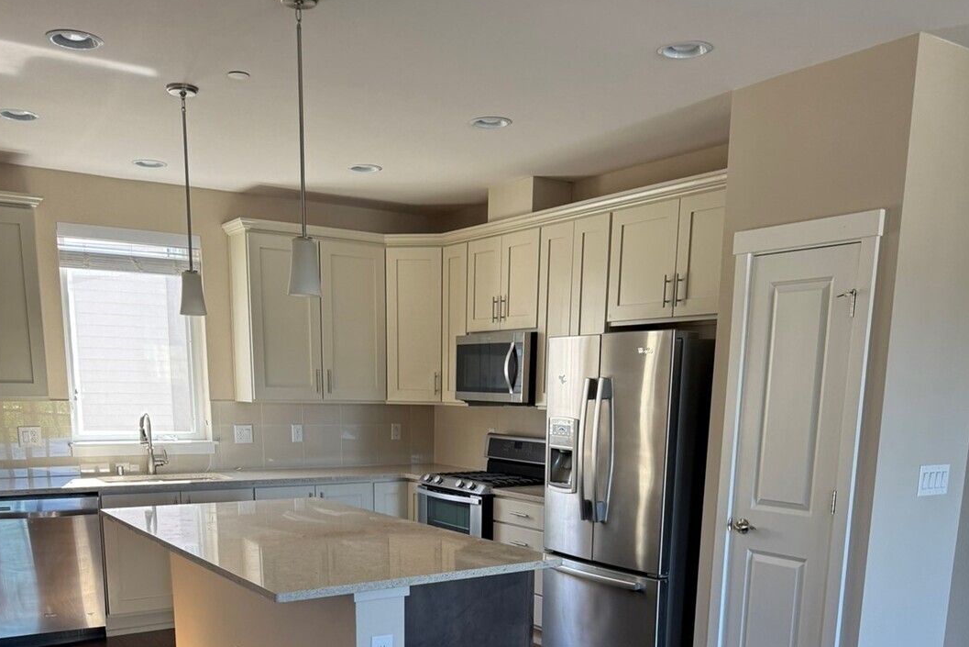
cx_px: 482
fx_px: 915
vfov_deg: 36.6
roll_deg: -1.8
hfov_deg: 55.8
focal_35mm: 34
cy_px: 574
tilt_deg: -10.6
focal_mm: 6.76
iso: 125
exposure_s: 1/120
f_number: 1.78
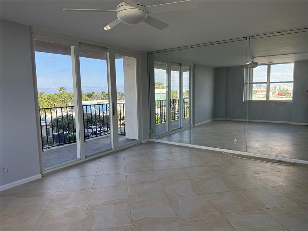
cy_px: 116
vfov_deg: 56.8
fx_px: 214
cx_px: 154
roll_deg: +2.0
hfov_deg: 71.6
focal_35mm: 24
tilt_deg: -5.6
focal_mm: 6.76
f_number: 1.78
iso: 100
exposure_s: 1/728
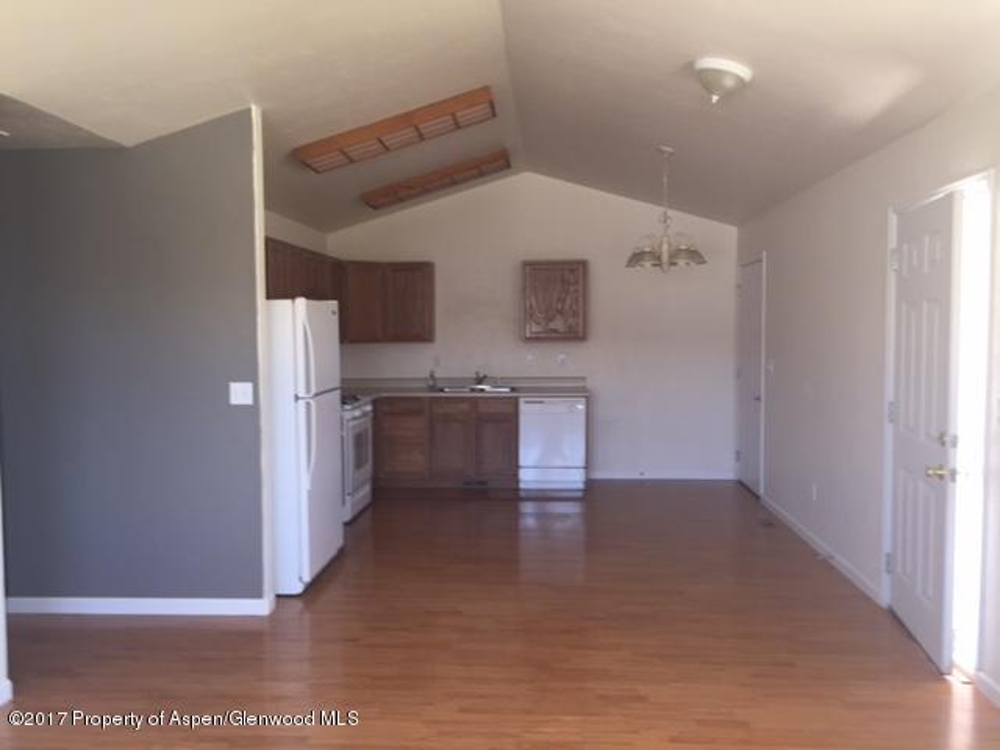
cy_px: 375
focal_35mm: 29
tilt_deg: -4.0
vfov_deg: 48.2
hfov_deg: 61.7
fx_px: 838
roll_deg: +1.2
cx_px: 500
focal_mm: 4.15
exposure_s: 1/30
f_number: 2.2
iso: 40
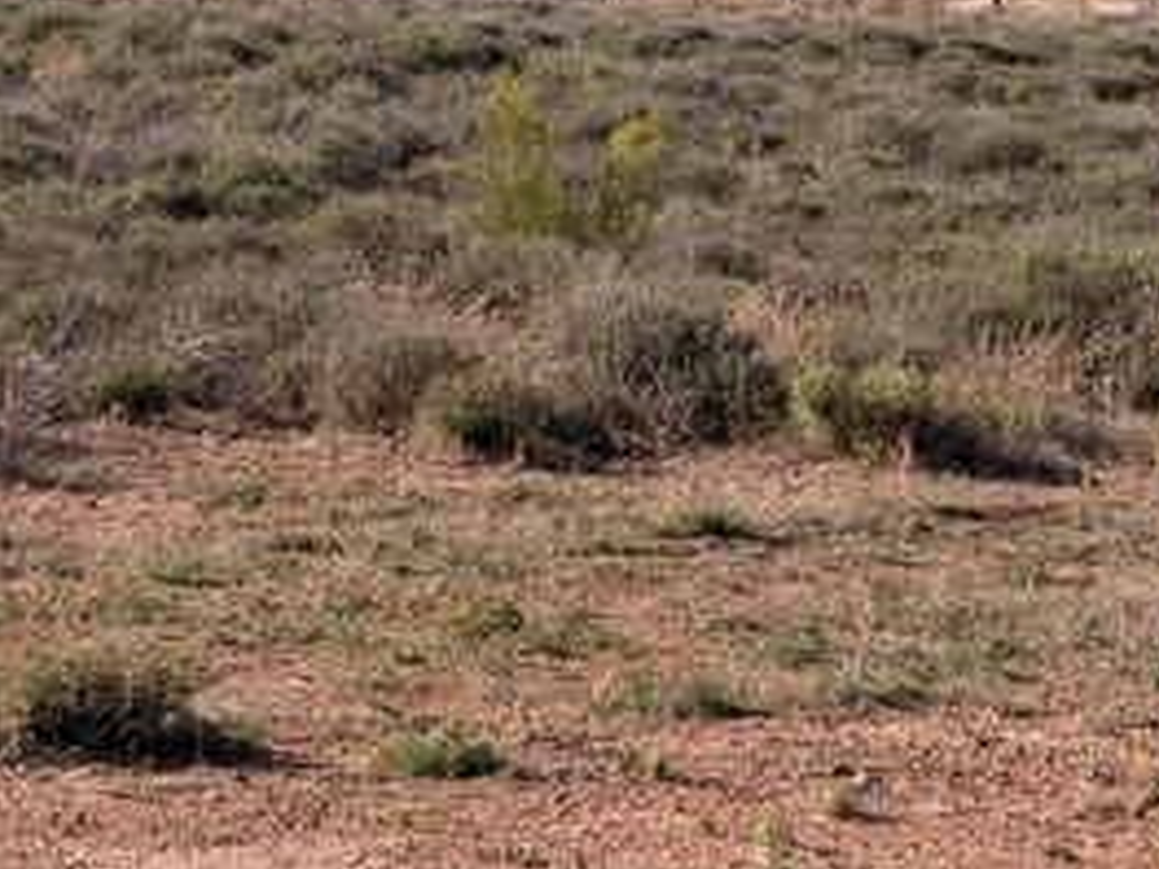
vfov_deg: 6.5
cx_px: 562
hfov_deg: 8.7
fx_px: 7600
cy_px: 55
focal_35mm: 227
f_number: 2.8
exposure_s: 1/2283
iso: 50
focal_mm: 15.66
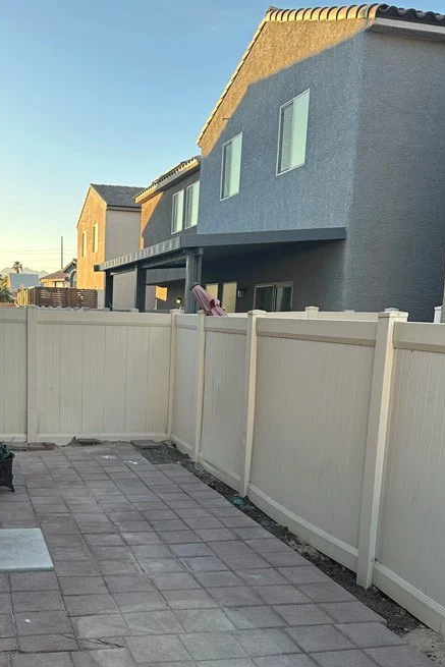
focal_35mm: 39
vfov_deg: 48.8
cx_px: 122
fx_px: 723
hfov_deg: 33.7
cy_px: 440
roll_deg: -3.5
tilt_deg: -8.6
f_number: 1.78
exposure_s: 1/435
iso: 80
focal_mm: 6.86
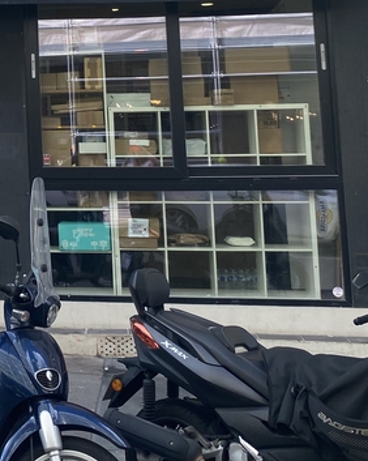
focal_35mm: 69
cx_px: -94
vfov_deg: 26.5
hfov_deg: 20.5
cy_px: 39
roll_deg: +0.8
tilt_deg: +6.4
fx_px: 940
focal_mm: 4.25
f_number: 1.8
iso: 32
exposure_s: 1/651
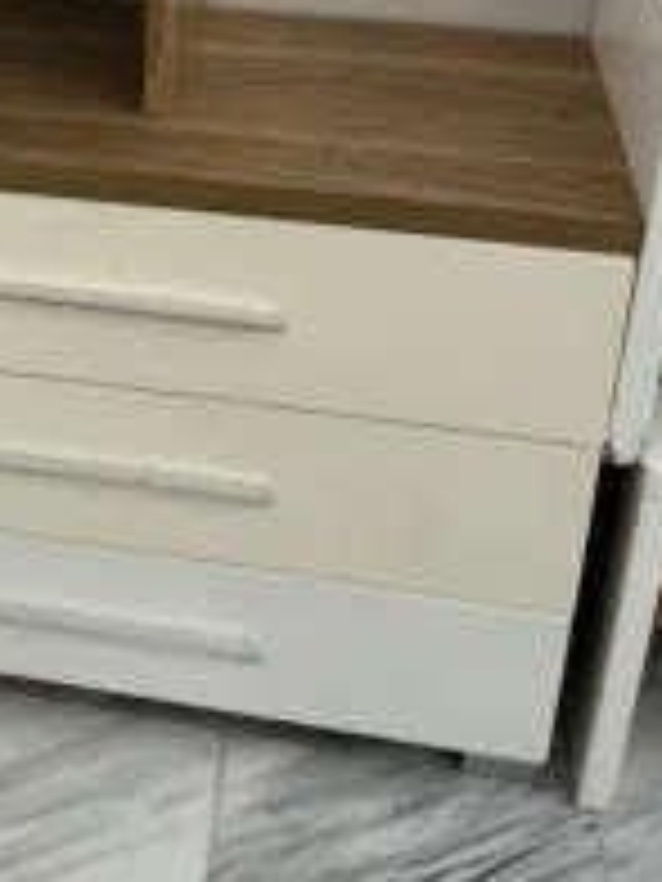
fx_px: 1351
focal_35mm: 53
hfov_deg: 27.0
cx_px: 126
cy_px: -14
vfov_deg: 33.0
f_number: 1.6
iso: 64
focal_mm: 5.1
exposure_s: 1/121
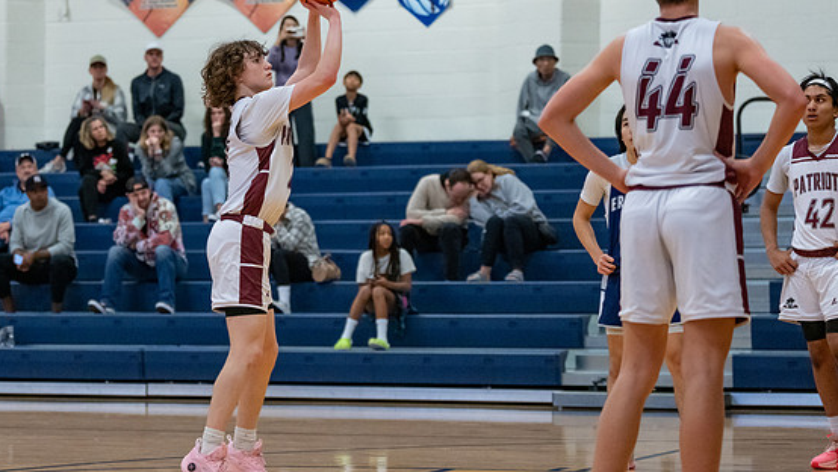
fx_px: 2645
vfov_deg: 10.2
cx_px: 274
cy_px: 195
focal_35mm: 119
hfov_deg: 18.0
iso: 5000
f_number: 2.8
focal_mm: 81
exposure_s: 1/1000
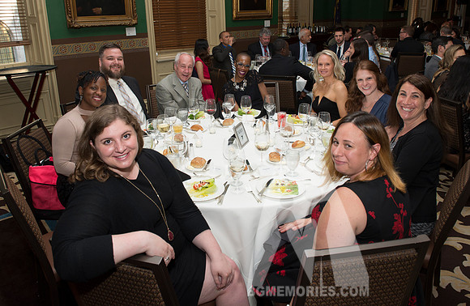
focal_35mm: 28
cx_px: 239
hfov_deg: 65.3
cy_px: 123
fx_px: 367
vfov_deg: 45.1
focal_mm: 24
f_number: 8
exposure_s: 1/100
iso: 1600
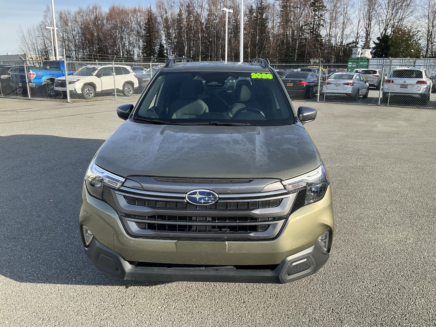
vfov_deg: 48.2
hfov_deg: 61.7
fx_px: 365
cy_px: 164
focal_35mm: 29
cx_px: 218
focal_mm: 3
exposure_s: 1/666
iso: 25
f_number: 1.8
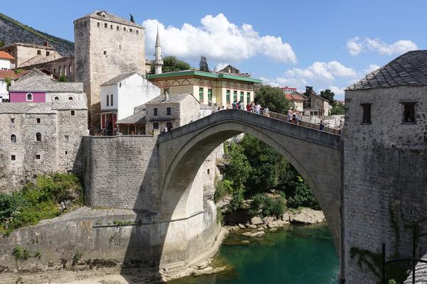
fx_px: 415
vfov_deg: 37.9
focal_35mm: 35
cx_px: 214
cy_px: 142
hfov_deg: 54.4
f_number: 5.6
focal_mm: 12.81
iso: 125
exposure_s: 1/640
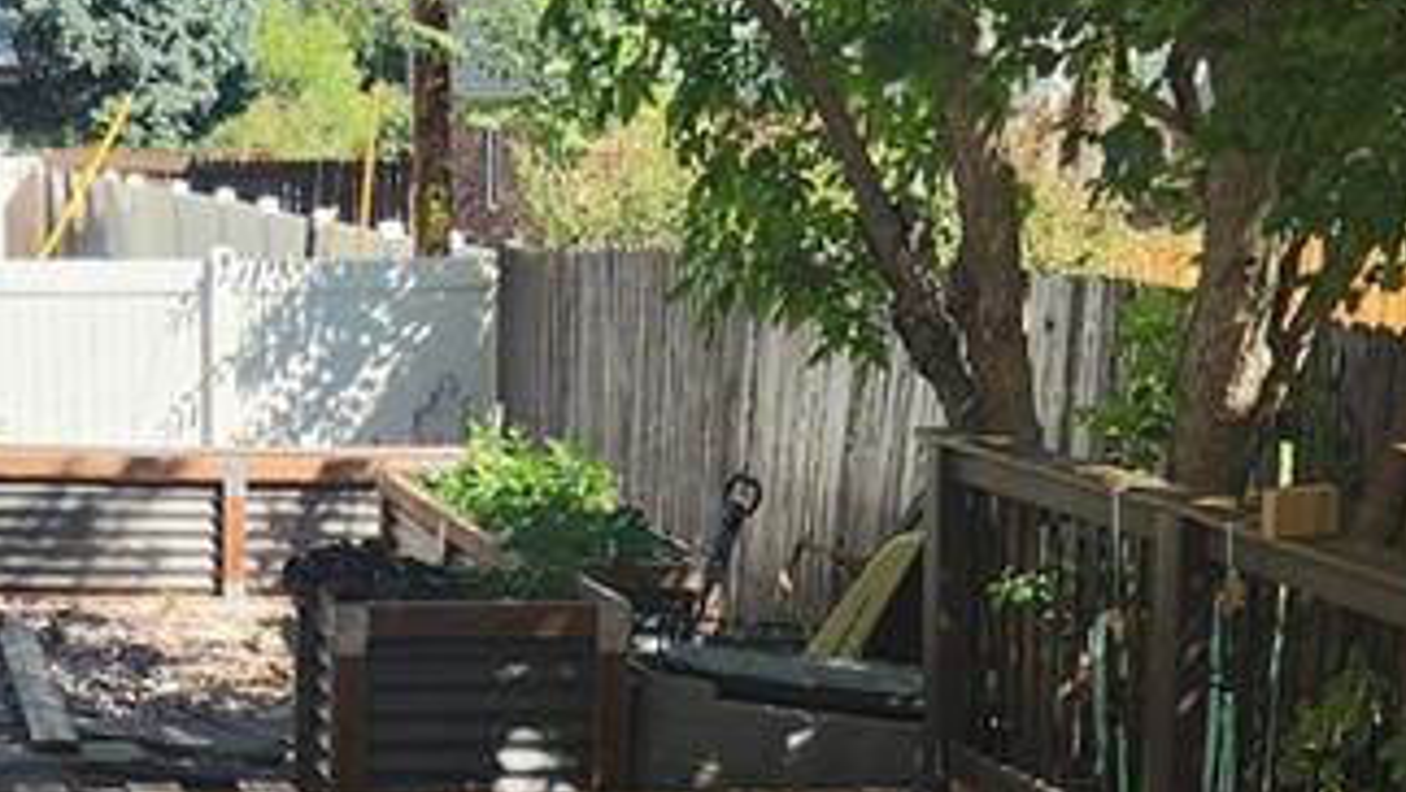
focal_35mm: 93
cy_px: 1436
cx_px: 557
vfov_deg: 12.0
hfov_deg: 22.9
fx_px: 3469
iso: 20
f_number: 1.8
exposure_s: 1/479
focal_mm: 5.4
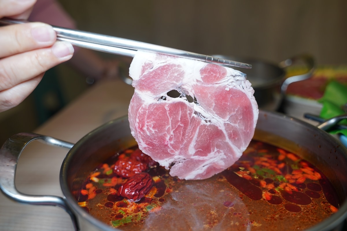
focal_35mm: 32
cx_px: 174
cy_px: 116
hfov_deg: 58.7
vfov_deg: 41.1
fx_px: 308
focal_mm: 32
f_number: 4
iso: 250
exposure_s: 1/60
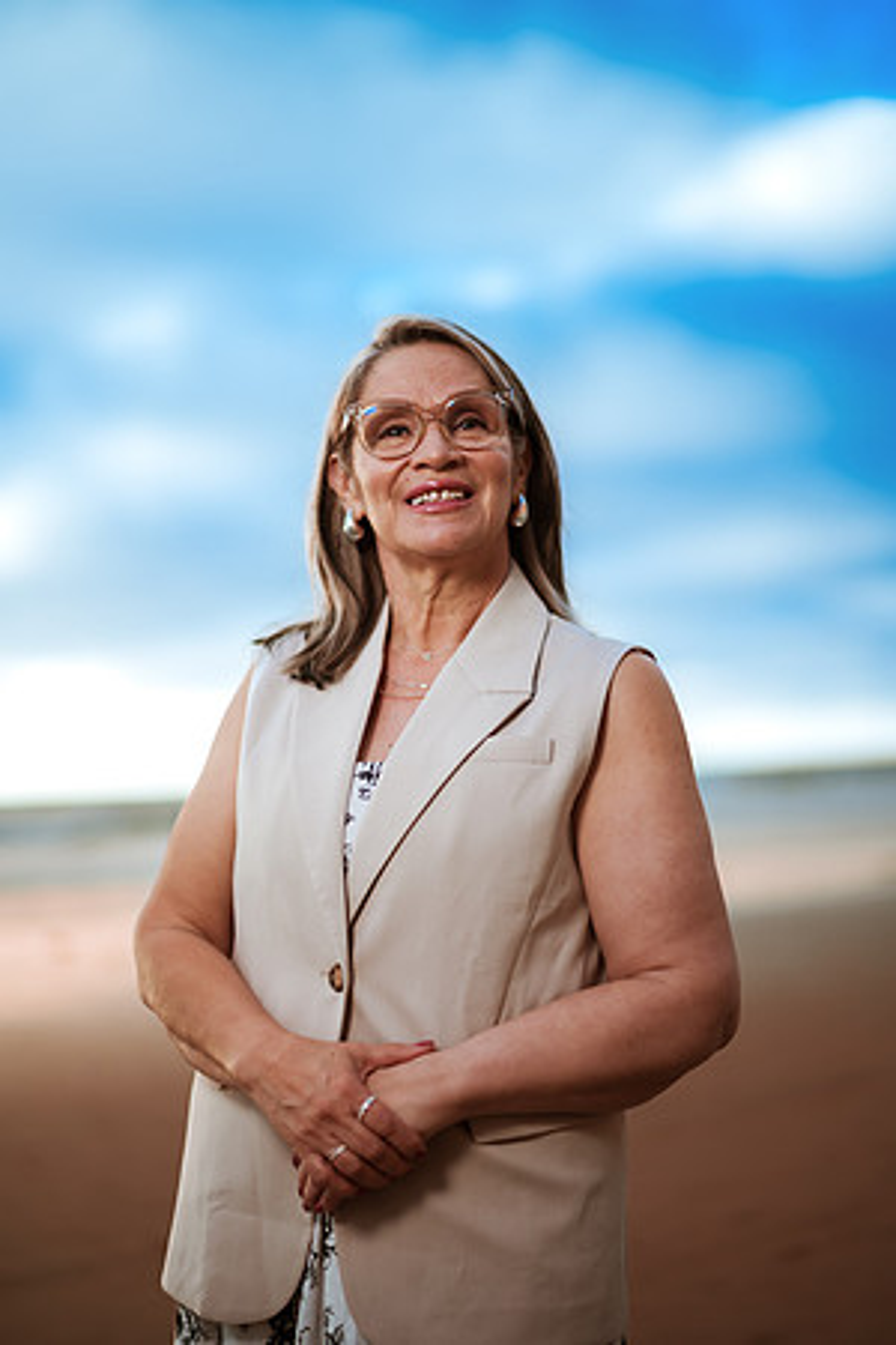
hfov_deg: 23.4
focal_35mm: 58
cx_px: 448
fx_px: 2165
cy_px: 672
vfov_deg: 34.5
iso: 50
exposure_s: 1/1250
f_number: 1.4
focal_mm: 58
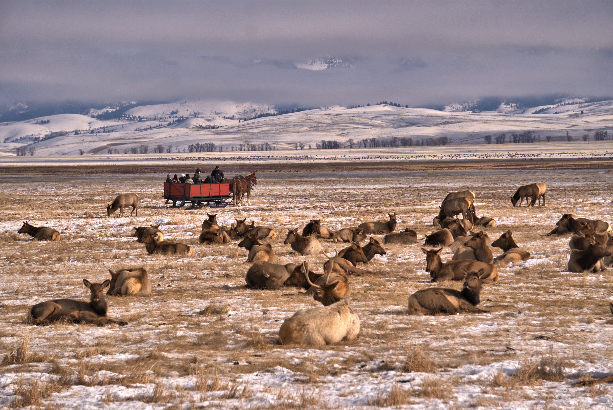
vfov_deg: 7.3
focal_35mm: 189
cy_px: 205
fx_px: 3221
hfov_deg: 10.9
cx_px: 306
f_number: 7.1
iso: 100
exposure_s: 1/640
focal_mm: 126
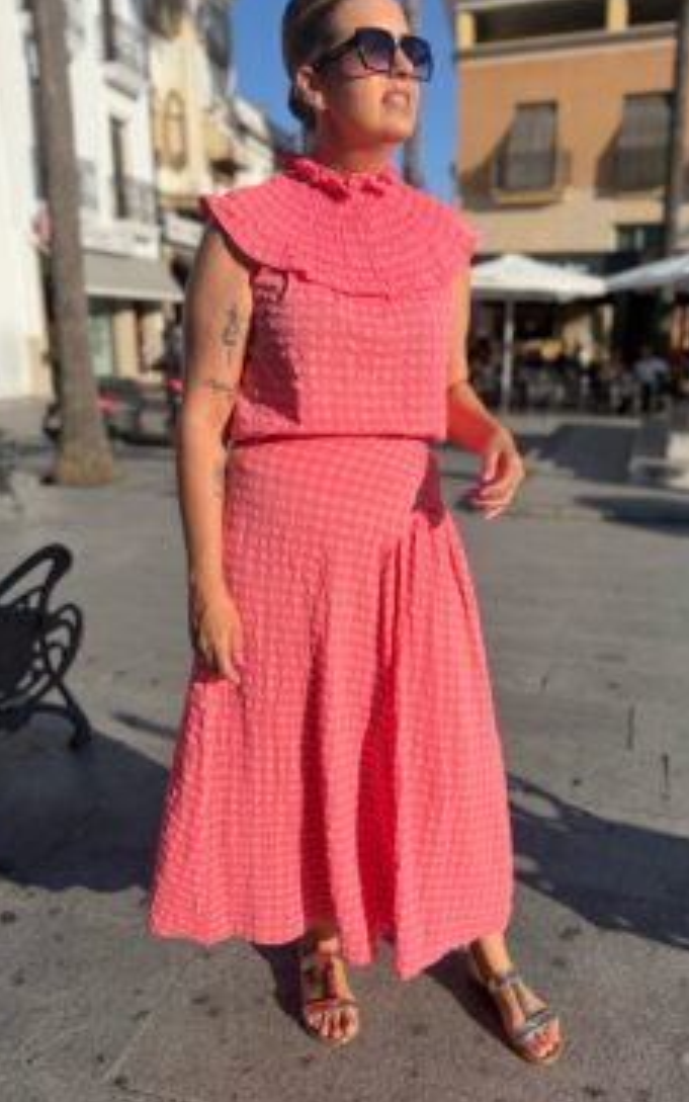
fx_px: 841
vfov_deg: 66.5
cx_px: 422
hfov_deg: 44.3
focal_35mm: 28
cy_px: 549
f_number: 1.78
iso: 80
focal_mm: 6.76
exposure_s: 1/5319
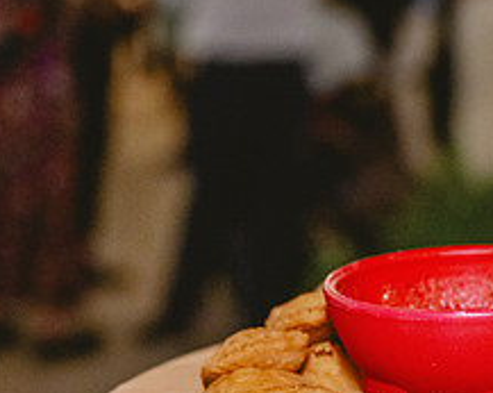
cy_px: 231
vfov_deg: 13.6
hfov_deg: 16.5
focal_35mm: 113
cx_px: 543
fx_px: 1647
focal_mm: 45
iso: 5000
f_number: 2.8
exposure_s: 1/60
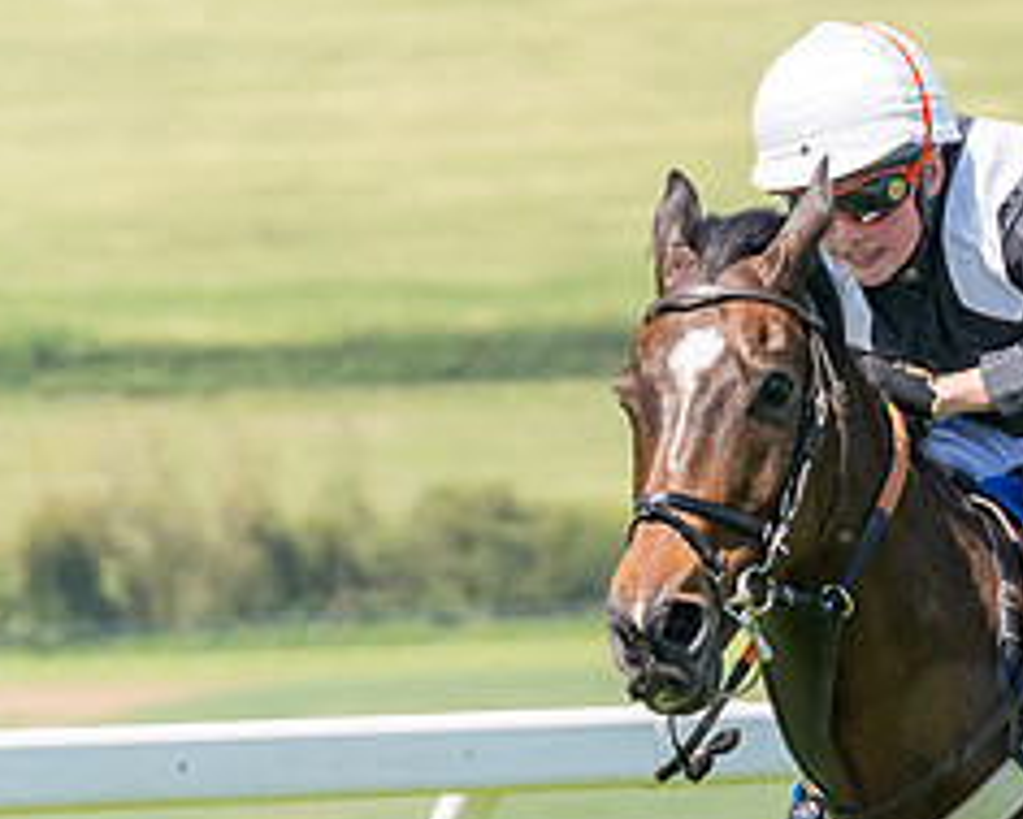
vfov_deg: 2.6
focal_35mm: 593
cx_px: 1203
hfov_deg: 3.3
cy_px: 729
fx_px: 17962
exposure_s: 1/3200
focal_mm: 125
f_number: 5
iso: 400
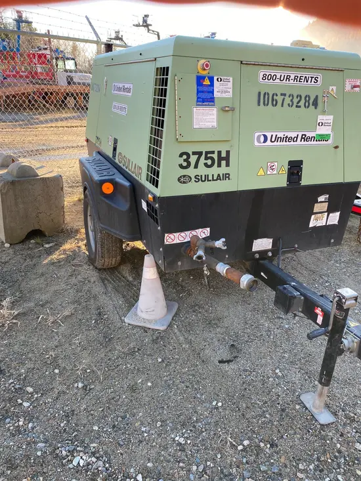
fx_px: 361
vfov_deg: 67.3
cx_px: 180
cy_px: 240
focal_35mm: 26
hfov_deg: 53.1
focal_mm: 4.25
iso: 32
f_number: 1.8
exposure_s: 1/162
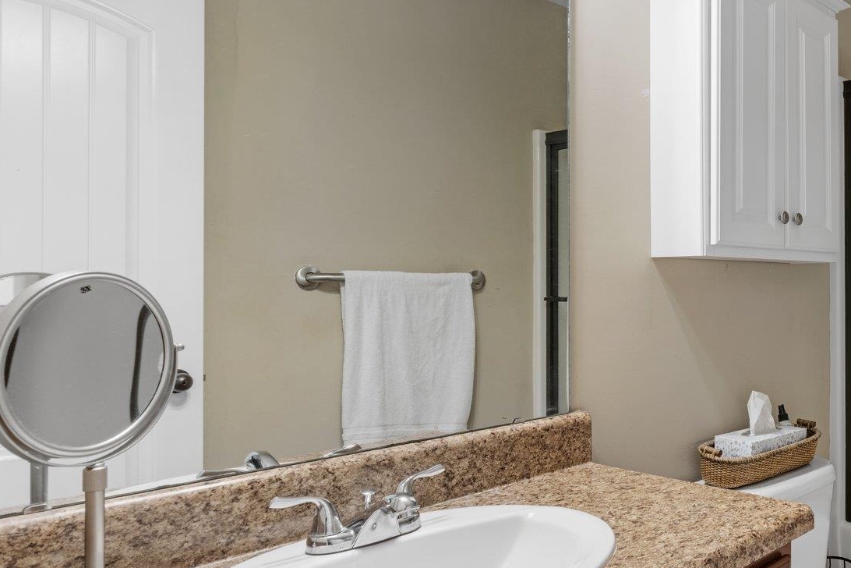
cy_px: 305
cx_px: 794
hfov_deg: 52.8
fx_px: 709
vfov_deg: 43.6
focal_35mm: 30
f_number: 9
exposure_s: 2
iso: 200
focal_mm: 16
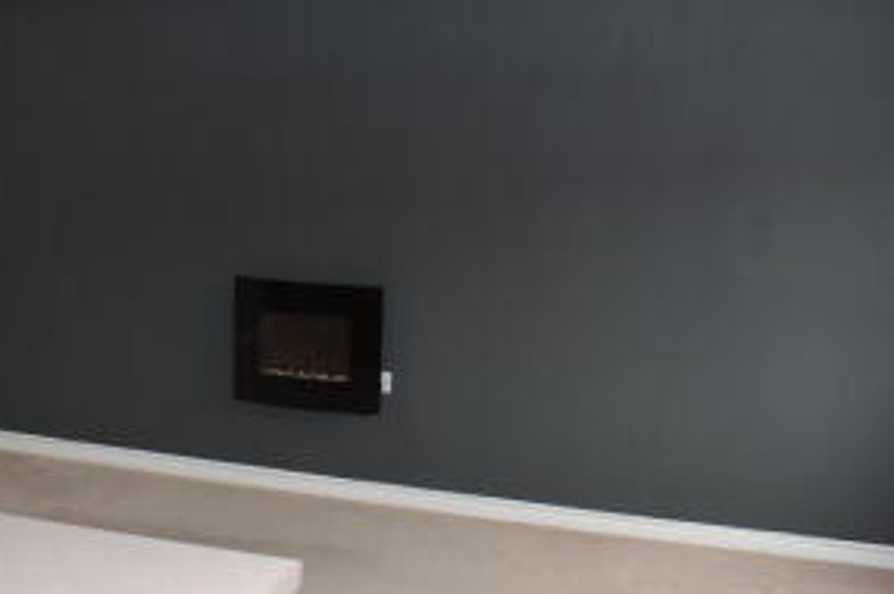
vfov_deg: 29.8
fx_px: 1116
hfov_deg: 43.6
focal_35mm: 45
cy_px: 320
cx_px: 447
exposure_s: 1/160
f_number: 4.5
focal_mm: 18
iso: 800
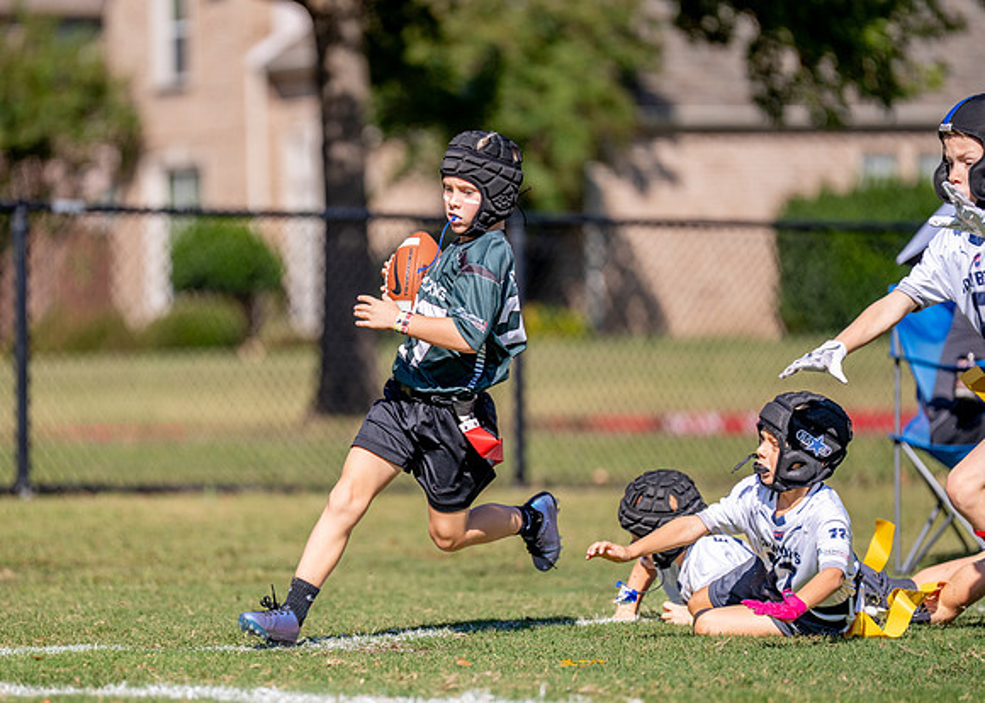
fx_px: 6605
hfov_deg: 8.5
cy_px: 362
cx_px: 395
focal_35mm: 236
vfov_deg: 6.1
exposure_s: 1/5000
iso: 250
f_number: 2.8
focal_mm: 200
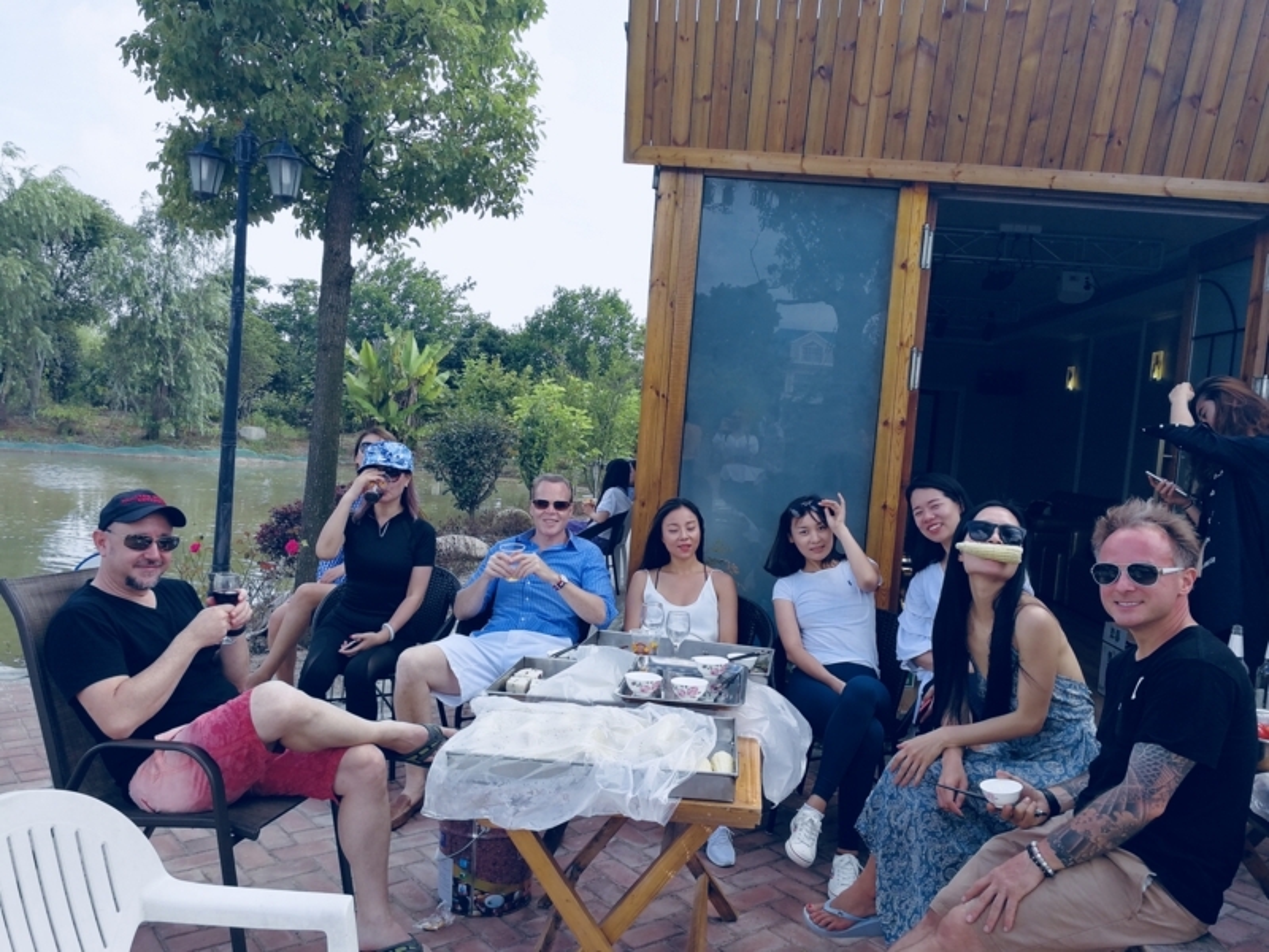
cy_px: 476
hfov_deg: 65.3
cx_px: 634
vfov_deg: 51.4
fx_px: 990
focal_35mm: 27
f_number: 2.2
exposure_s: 1/617
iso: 50
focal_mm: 3.95
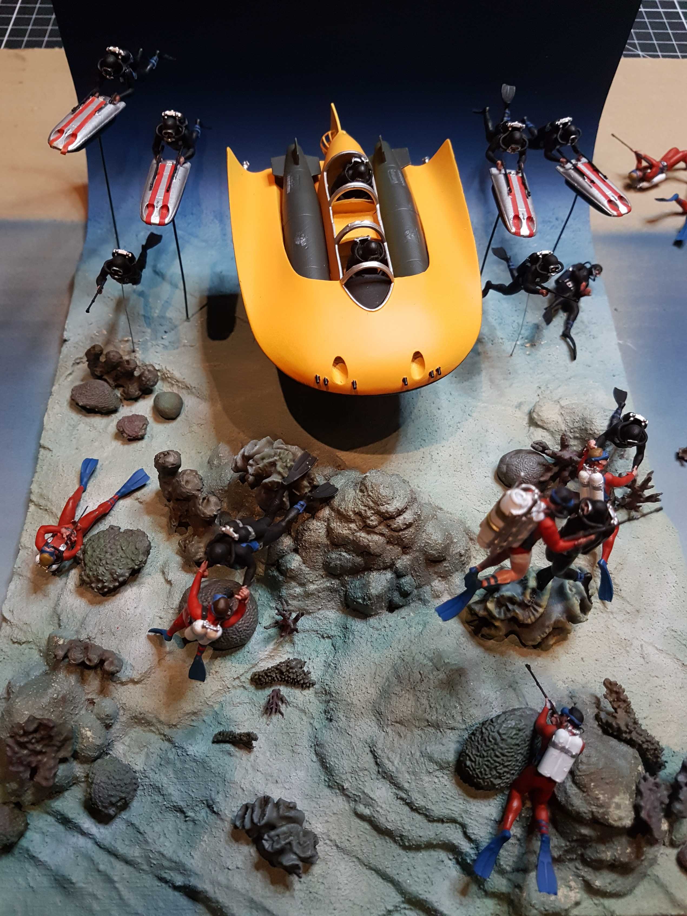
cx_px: 344
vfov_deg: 67.3
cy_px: 458
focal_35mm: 26
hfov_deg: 53.1
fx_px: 688
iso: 250
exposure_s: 1/100
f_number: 1.7
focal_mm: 4.2
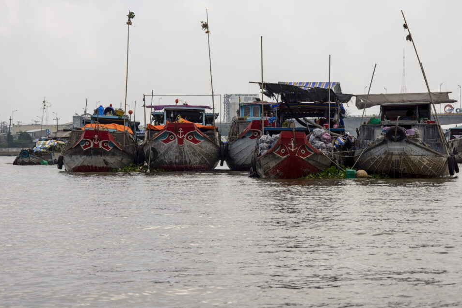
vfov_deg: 10.2
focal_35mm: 135
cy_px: 130
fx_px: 1727
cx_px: 241
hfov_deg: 15.2
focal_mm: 75
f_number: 8
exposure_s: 1/640
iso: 100
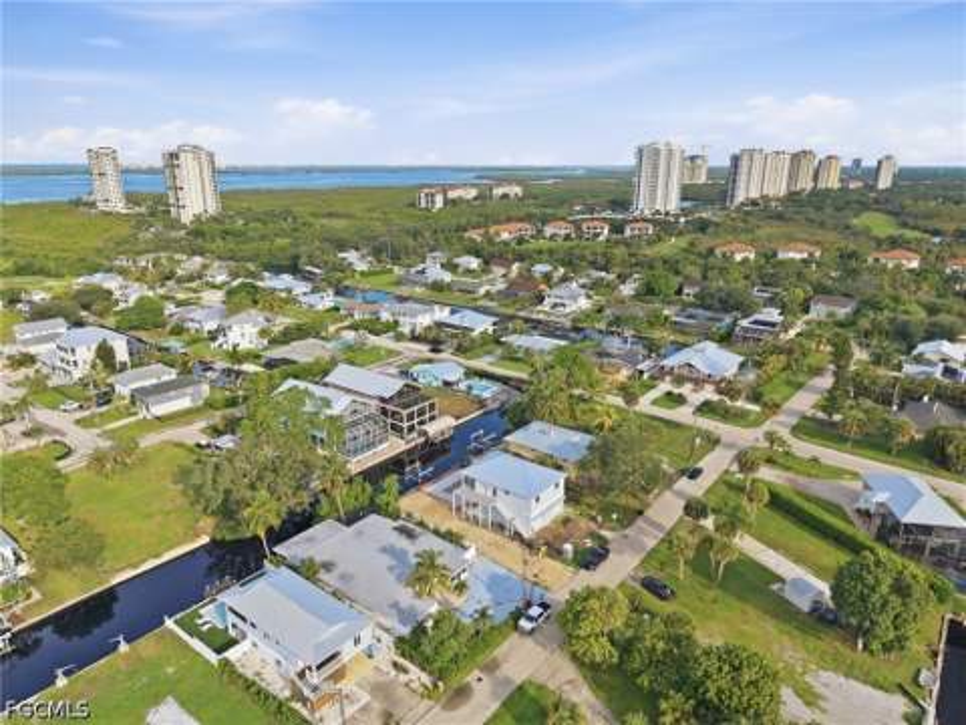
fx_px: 670
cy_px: 362
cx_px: 483
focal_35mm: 24
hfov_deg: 71.6
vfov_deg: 56.8
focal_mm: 8.7
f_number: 1.8
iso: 330
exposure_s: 1/5000
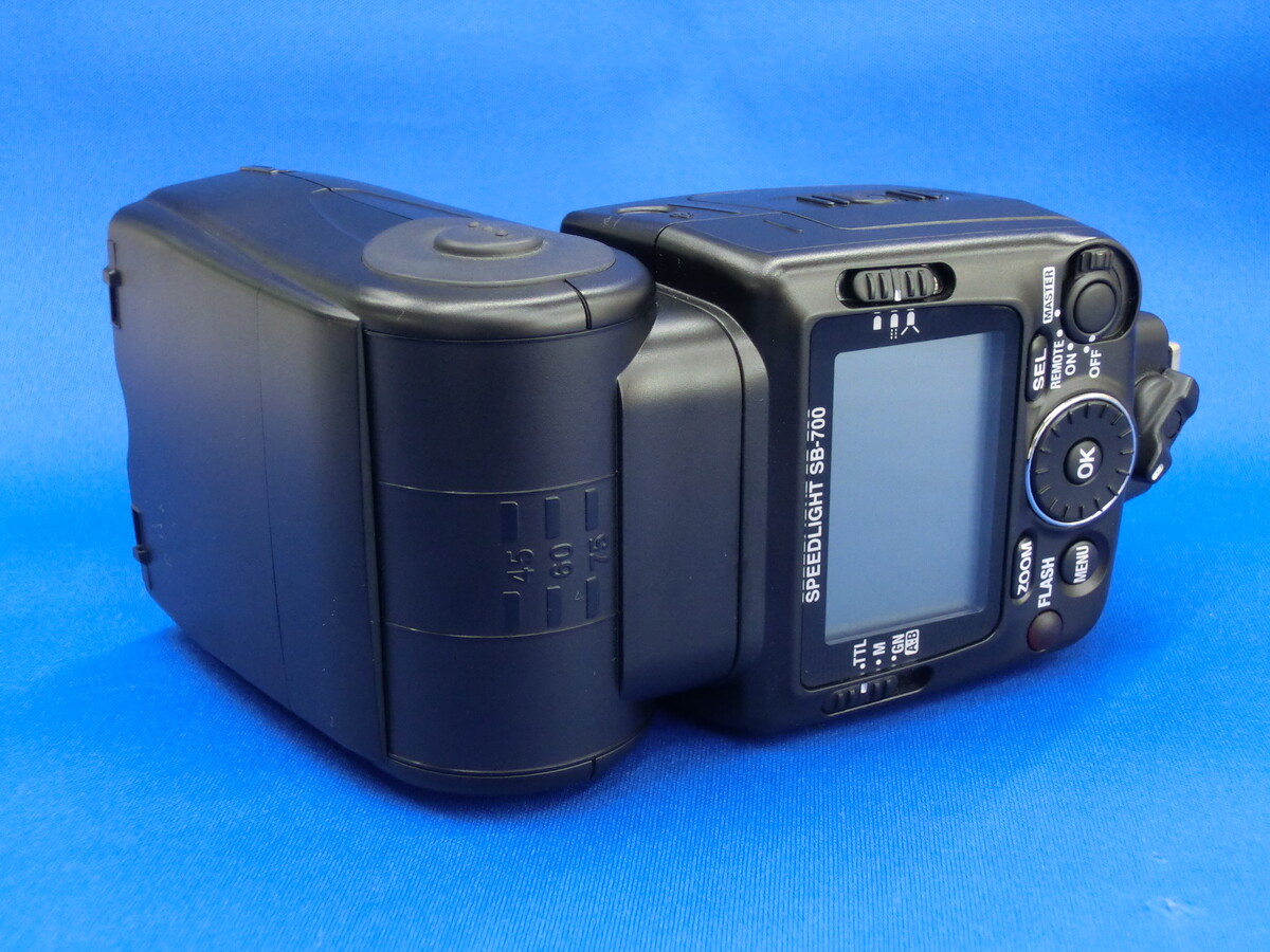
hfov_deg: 37.5
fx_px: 1871
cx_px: 635
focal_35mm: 51
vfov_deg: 28.6
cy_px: 476
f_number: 4.4
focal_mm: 9.09
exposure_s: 1/60
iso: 640
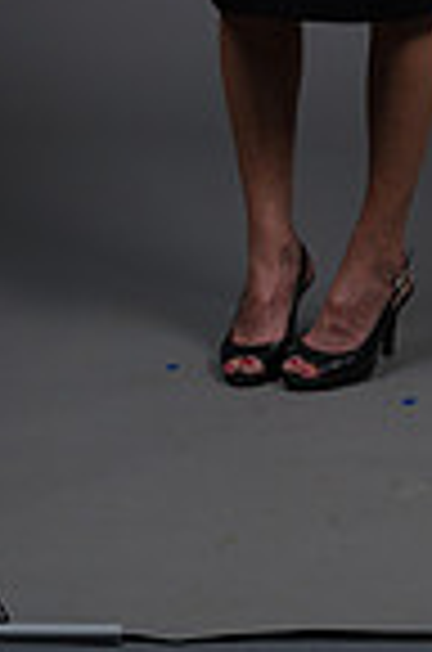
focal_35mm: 249
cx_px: 302
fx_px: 4503
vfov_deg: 8.1
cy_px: -351
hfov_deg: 5.5
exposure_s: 1/250
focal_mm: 80
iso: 160
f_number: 5.6
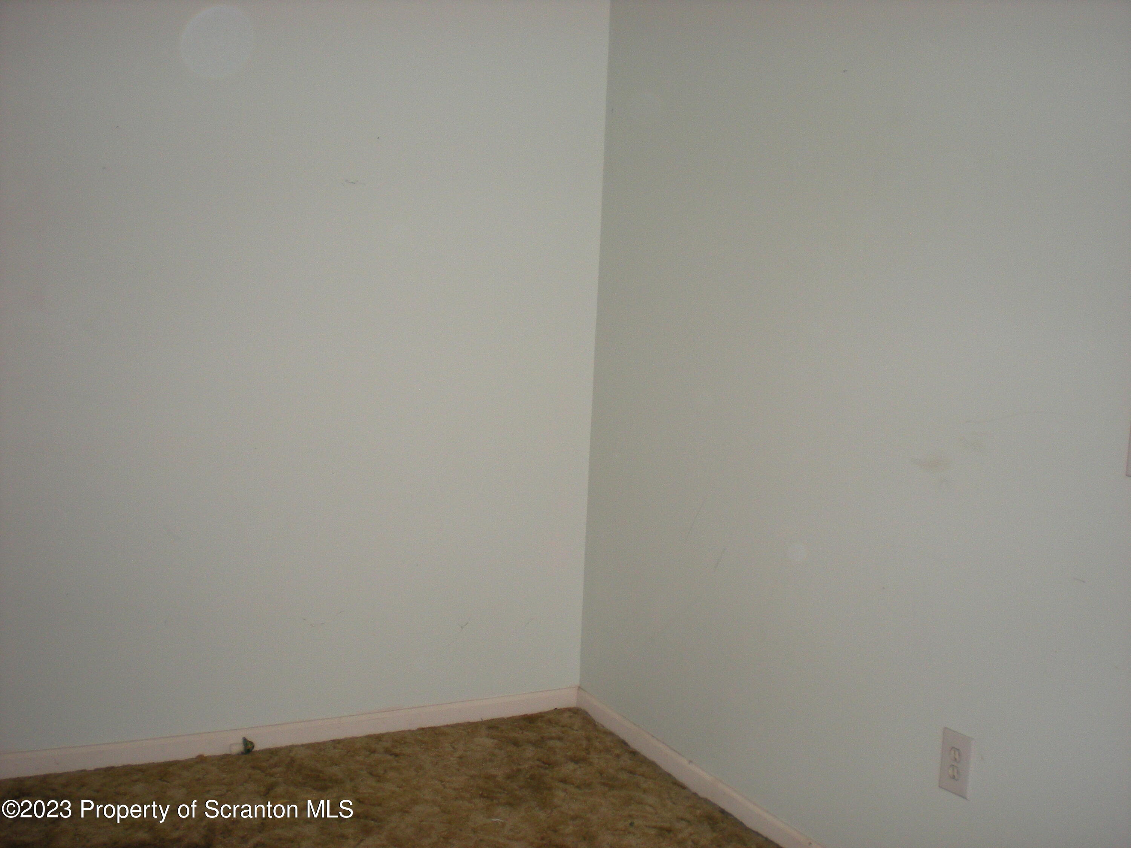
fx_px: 1242
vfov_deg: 37.7
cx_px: 566
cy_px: 424
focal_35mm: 38
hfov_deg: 49.0
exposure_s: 1/60
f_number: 3.1
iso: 151
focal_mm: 6.3
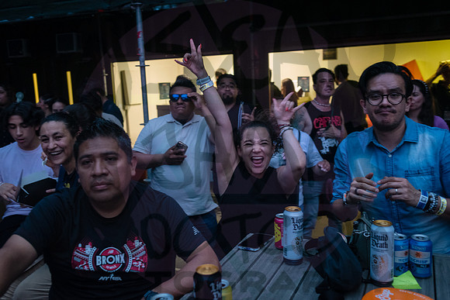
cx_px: 225
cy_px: 150
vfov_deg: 37.9
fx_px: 438
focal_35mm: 35
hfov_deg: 54.4
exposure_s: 1/250
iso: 4000
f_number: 3.5
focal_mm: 35
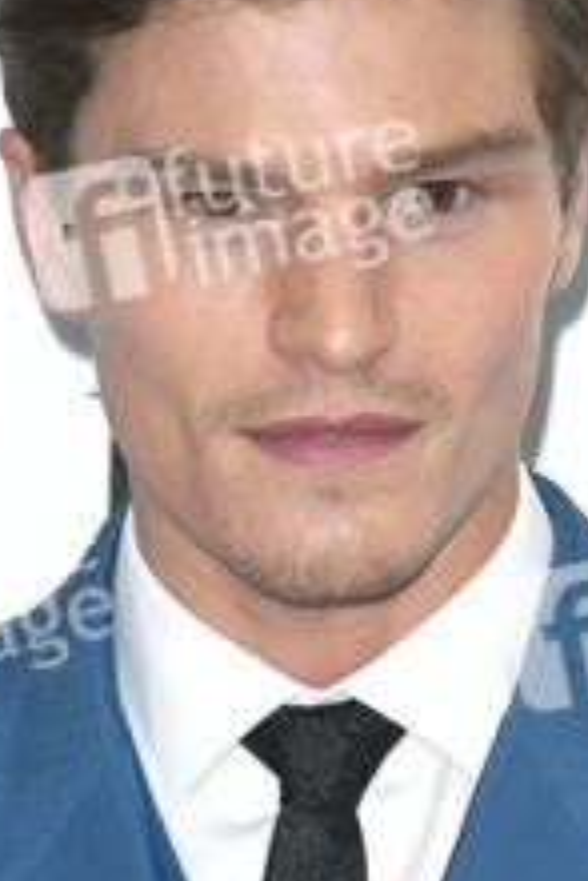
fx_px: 5210
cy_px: 416
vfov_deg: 9.7
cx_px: 346
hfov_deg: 6.5
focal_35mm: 213
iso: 400
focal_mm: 78
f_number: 6.3
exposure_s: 1/250
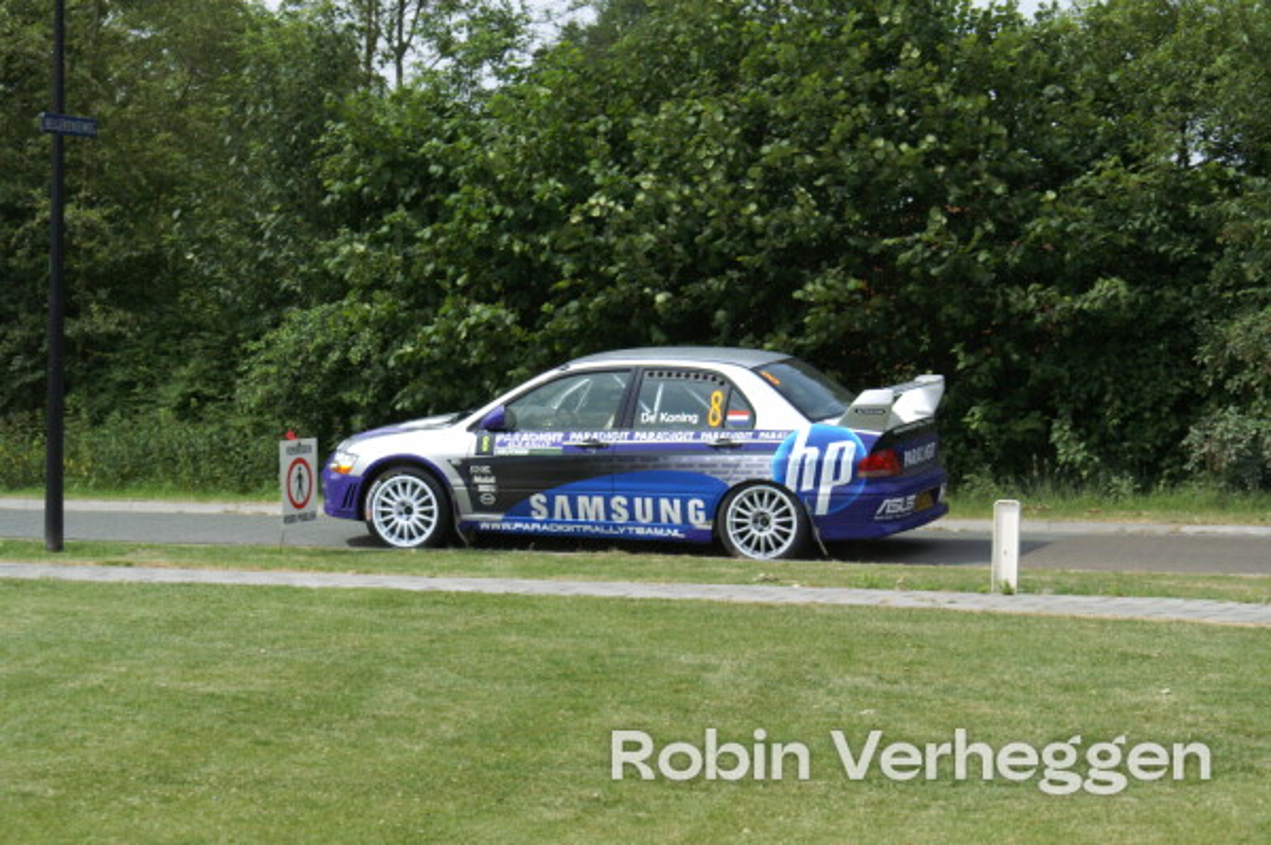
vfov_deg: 13.0
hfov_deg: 19.5
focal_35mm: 105
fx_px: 3704
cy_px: 422
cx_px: 636
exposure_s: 1/1000
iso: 800
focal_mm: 70
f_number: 10
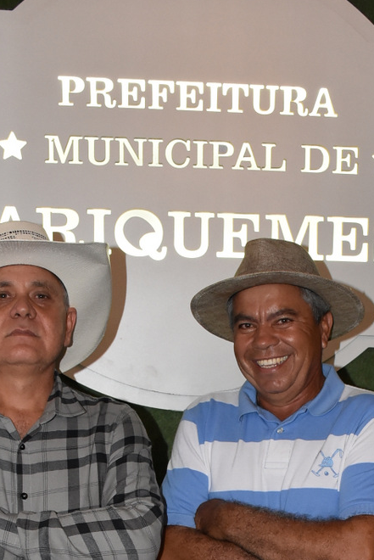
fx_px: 1089
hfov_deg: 19.5
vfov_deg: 27.0
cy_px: 581
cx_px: 231
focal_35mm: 70
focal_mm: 22
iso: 1600
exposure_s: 1/60
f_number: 5.6
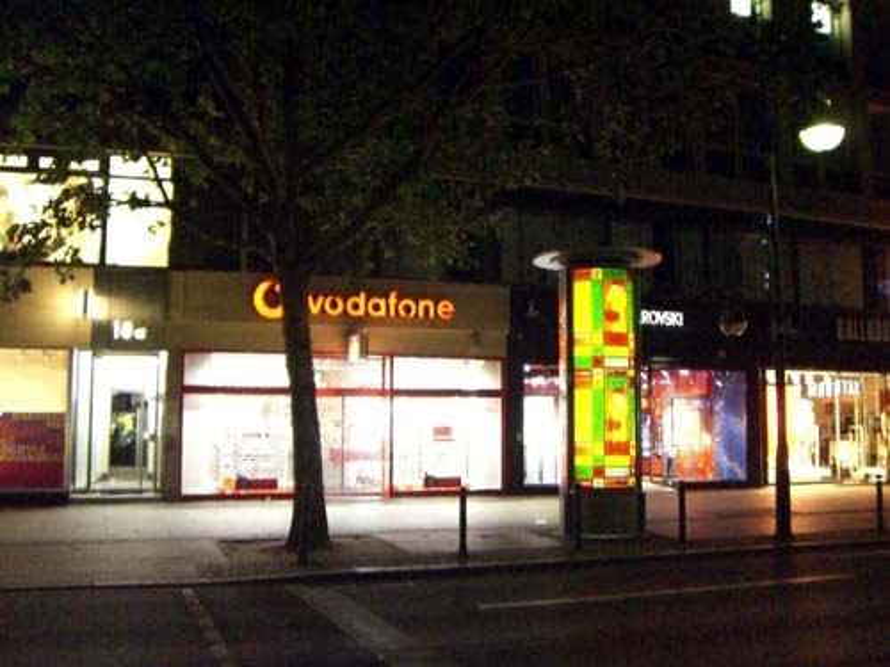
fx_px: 977
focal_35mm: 38
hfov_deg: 49.0
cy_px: 334
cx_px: 445
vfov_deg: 37.7
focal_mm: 6.2
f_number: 2.7
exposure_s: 1/30
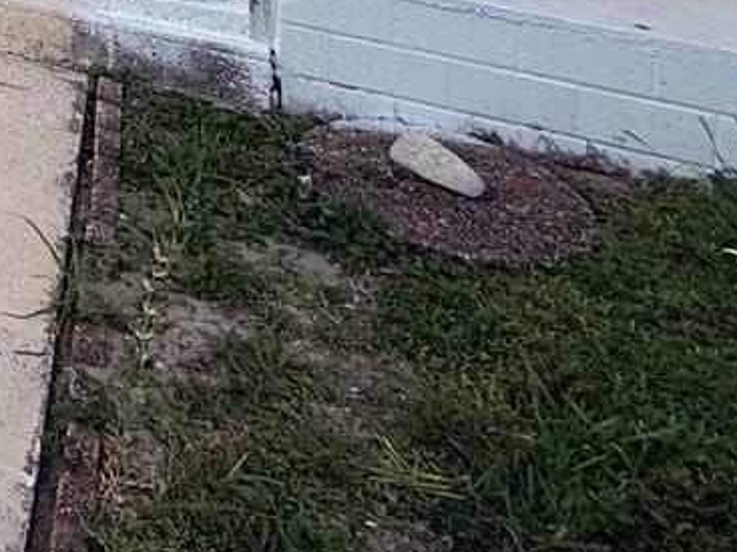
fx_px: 1298
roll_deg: -0.7
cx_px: -490
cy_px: -608
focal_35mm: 61
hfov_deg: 22.7
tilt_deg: +0.0
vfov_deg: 16.7
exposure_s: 1/290
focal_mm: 2.22
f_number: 2.2
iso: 50
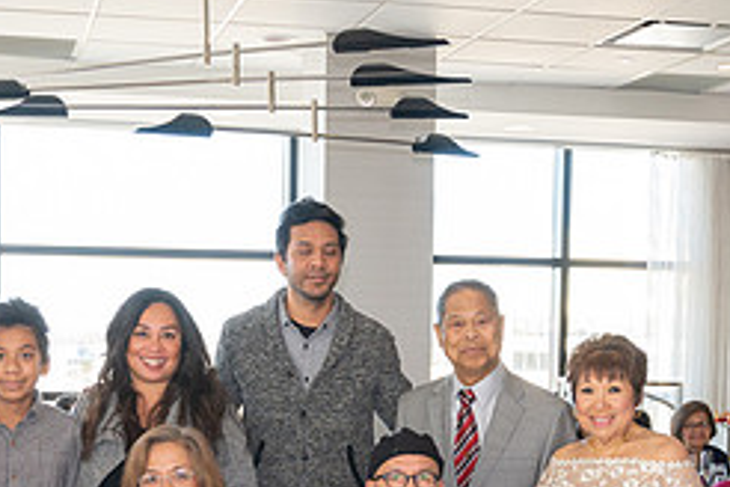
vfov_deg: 18.3
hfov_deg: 27.7
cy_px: 454
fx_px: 1480
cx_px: 320
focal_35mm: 73
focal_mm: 31
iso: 1000
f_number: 5.6
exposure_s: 1/160
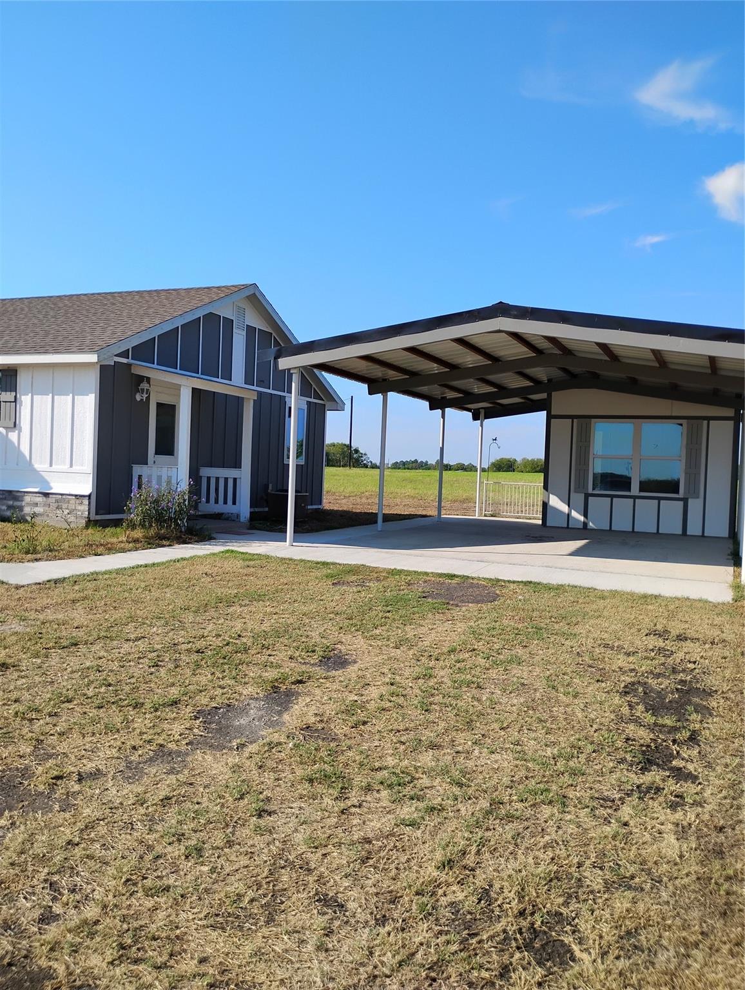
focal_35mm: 28
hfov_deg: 49.8
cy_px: 495
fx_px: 802
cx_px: 372
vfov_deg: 63.4
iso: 100
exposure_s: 1/595
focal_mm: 4.26
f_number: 1.8
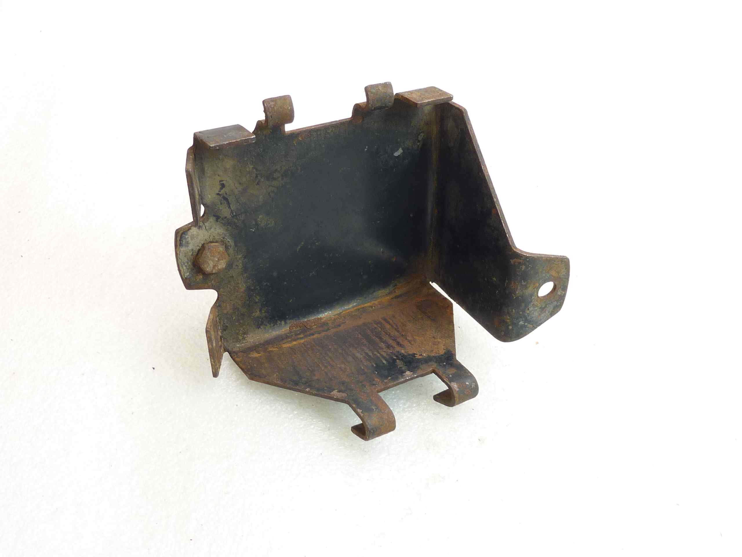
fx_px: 815
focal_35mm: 38
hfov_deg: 49.0
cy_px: 278
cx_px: 371
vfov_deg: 37.7
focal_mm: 4.4
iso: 80
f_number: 3.3
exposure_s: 1/10
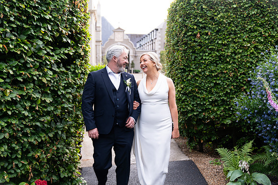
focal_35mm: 38
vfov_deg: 35.1
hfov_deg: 50.7
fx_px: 293
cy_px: 92
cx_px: 139
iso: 400
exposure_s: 1/200
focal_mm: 38
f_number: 2.8
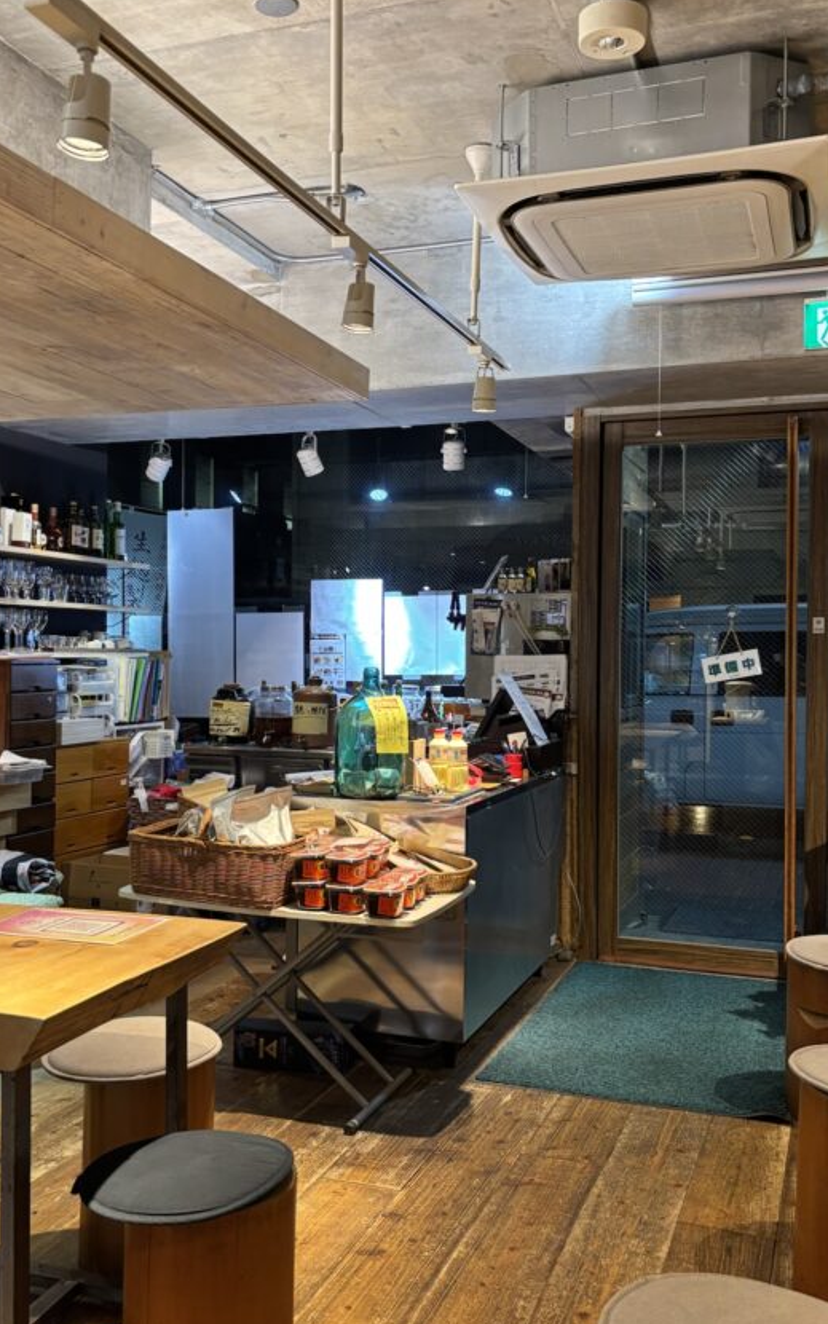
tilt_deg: -0.3
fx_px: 1227
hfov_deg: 37.3
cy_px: 656
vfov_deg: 56.7
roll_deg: -1.8
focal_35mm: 34
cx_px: 394
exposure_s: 1/50
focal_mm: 5.96
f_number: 1.6
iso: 200
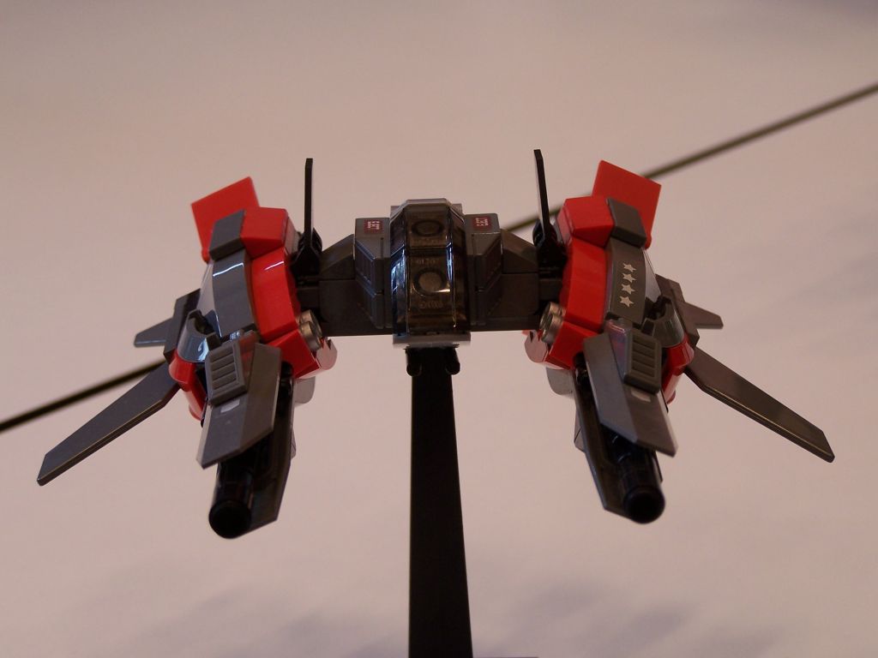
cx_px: 439
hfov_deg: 18.7
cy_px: 329
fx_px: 2663
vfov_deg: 14.1
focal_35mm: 105
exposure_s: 1/15
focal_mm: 17.5
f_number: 3.2
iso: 80
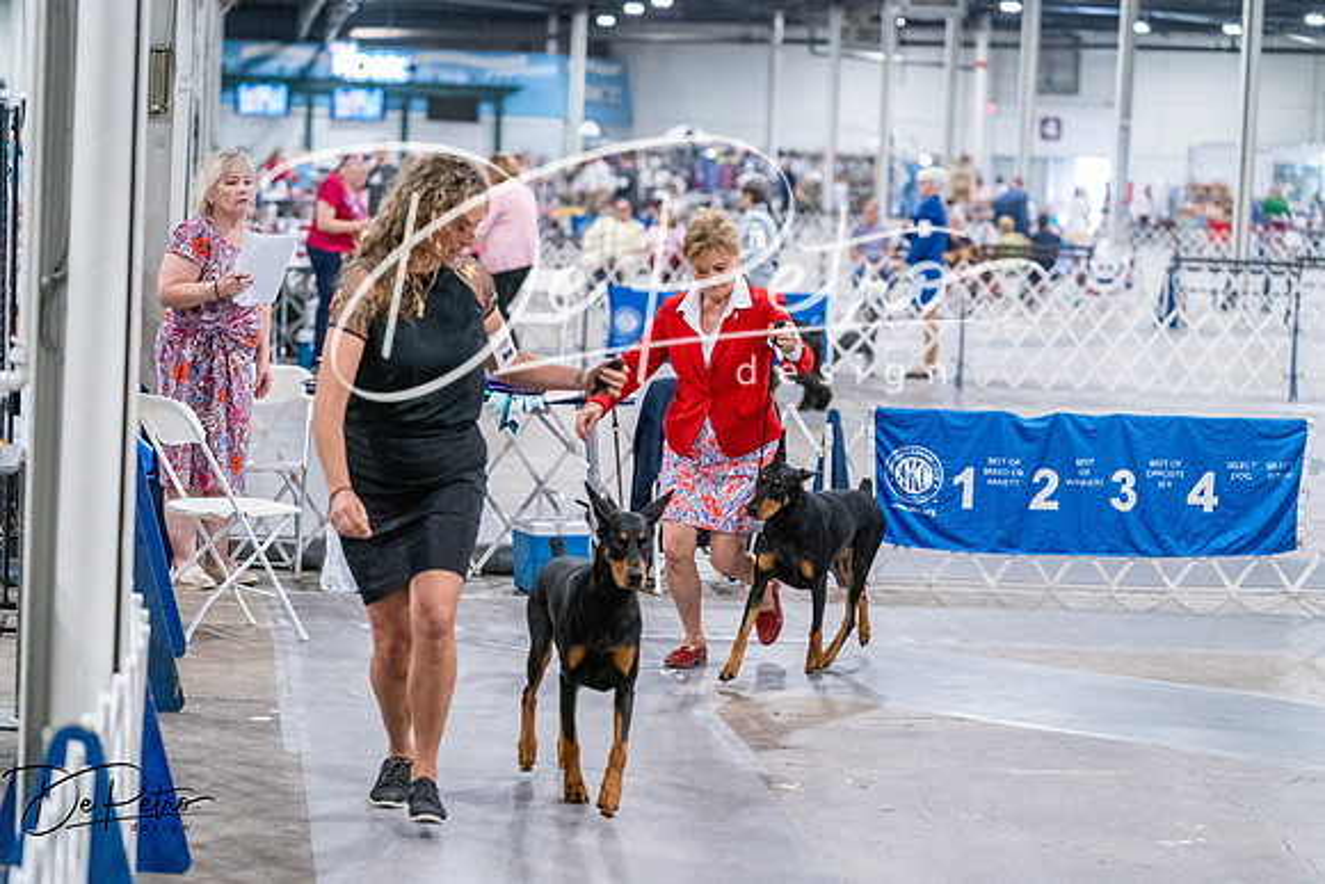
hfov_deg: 19.3
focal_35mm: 106
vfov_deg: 12.9
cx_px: 662
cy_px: 442
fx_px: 3902
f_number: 3.2
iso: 6400
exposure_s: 1/320
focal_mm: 106
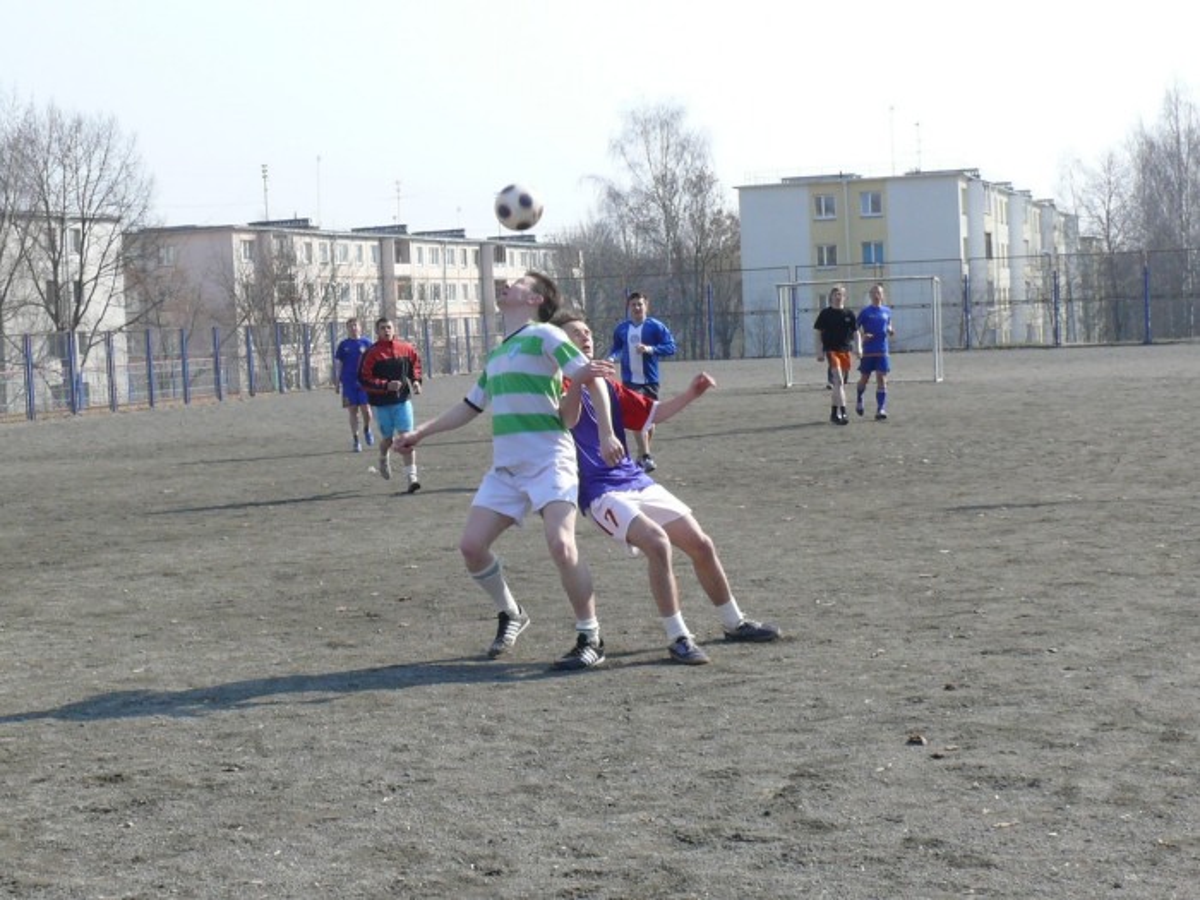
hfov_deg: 52.6
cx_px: 600
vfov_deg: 40.7
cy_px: 450
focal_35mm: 35
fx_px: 1213
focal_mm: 7.4
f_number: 5.6
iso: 100
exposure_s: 1/320
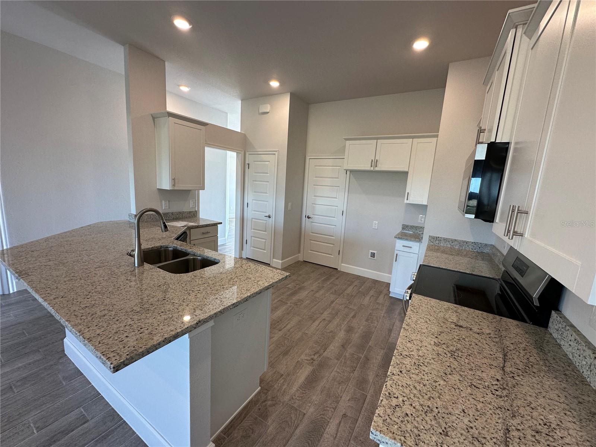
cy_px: 224
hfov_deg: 102.1
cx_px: 298
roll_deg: -3.7
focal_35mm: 14
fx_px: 241
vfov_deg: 85.7
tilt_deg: -8.9
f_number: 2.2
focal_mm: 2.22
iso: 125
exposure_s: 1/120
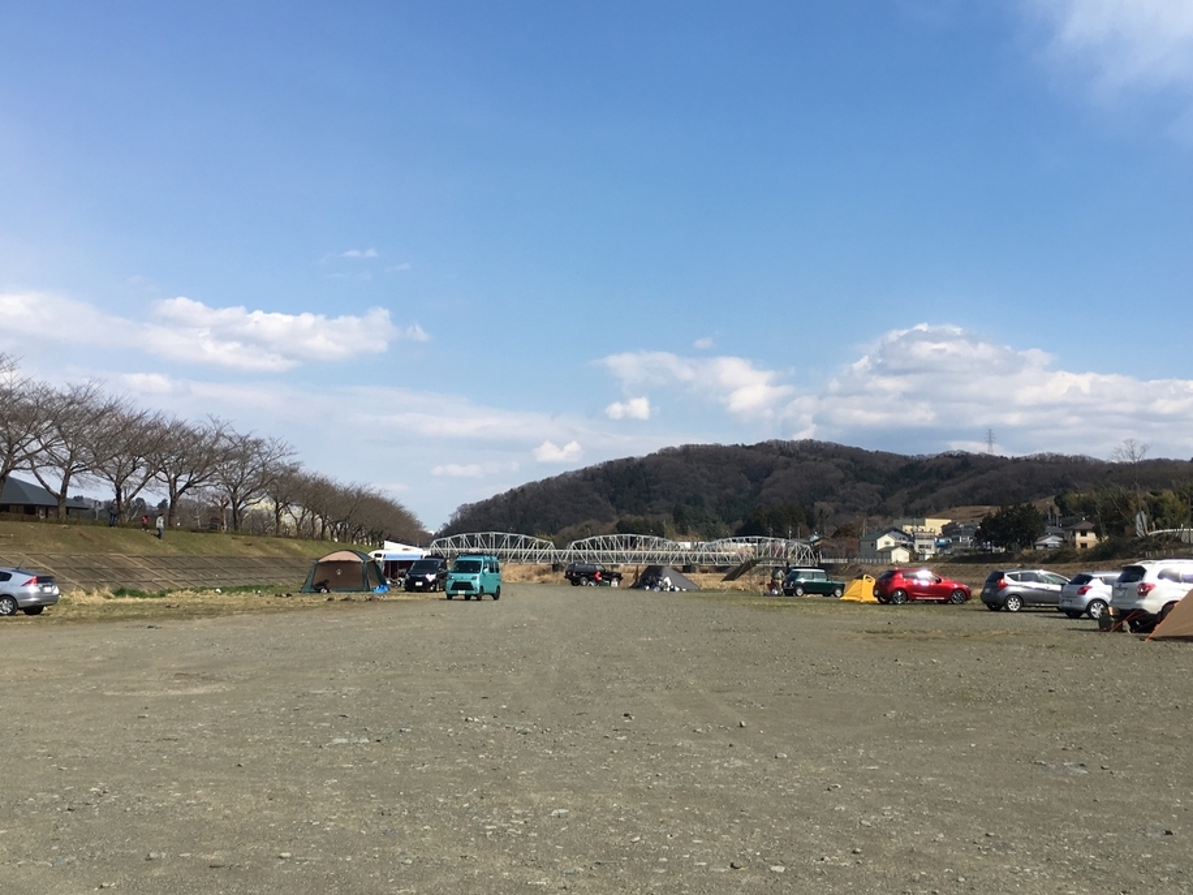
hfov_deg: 49.0
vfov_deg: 37.7
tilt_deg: +3.0
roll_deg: -1.1
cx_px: 600
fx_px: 1310
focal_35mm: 38
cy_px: 444
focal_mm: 4.15
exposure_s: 1/1923
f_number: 2.2
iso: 25
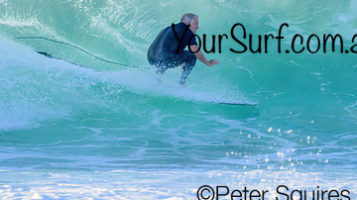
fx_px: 11164
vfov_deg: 1.0
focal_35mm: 1180
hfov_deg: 1.8
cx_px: 234
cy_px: 6
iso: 4500
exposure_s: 1/2000
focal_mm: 610
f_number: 11
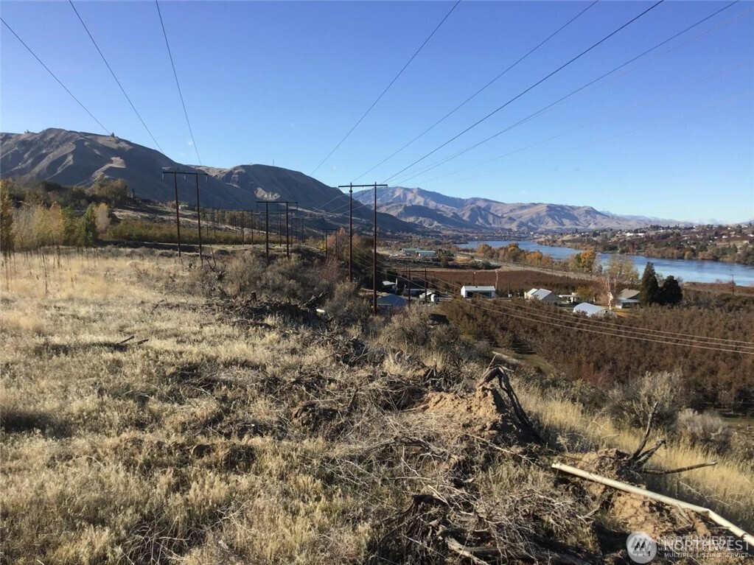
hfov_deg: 58.4
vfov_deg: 45.4
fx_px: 675
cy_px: 282
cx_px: 377
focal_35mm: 31
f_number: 2.4
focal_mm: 3.3
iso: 25
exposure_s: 1/1087
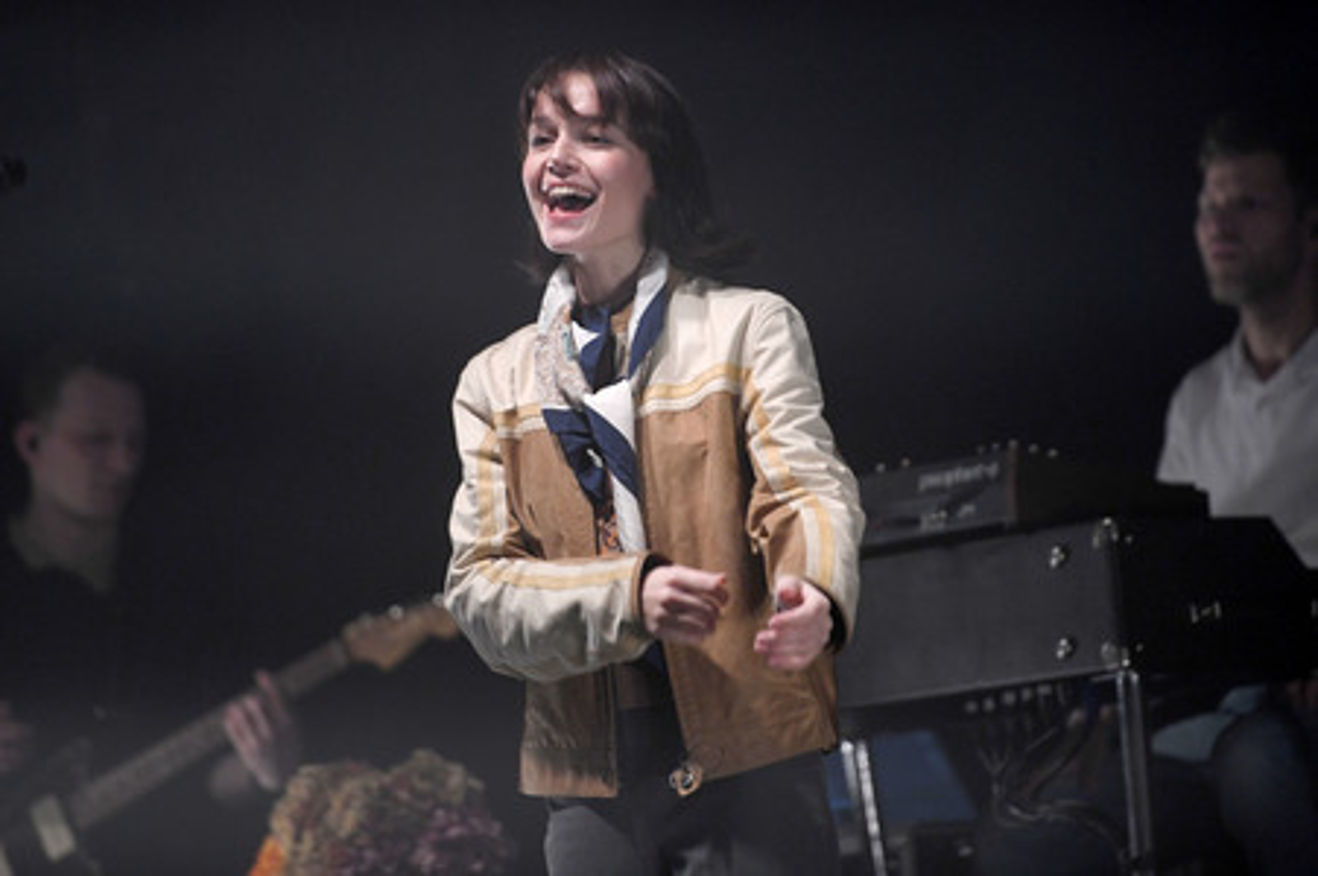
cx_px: 659
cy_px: 438
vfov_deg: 6.9
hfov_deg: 10.3
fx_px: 7317
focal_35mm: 200
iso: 1600
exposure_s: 1/400
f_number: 3.2
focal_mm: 200
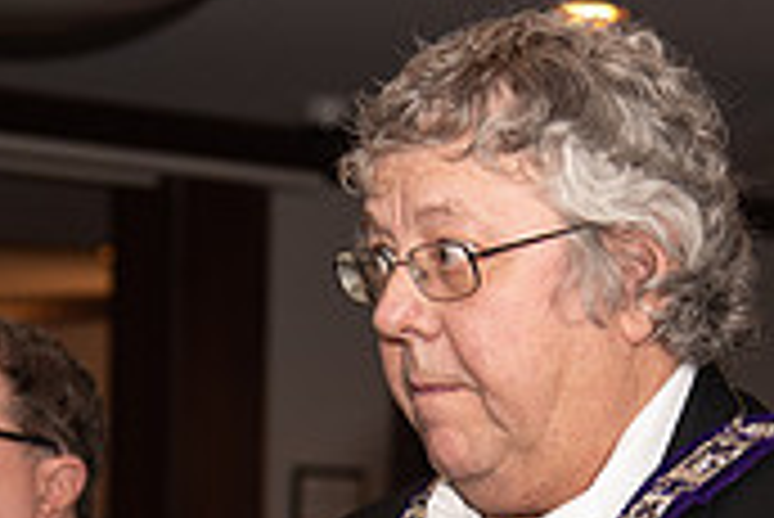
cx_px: 436
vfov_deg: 6.5
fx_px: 4497
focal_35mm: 209
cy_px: 655
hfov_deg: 9.8
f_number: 4
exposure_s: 1/200
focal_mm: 62
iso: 800
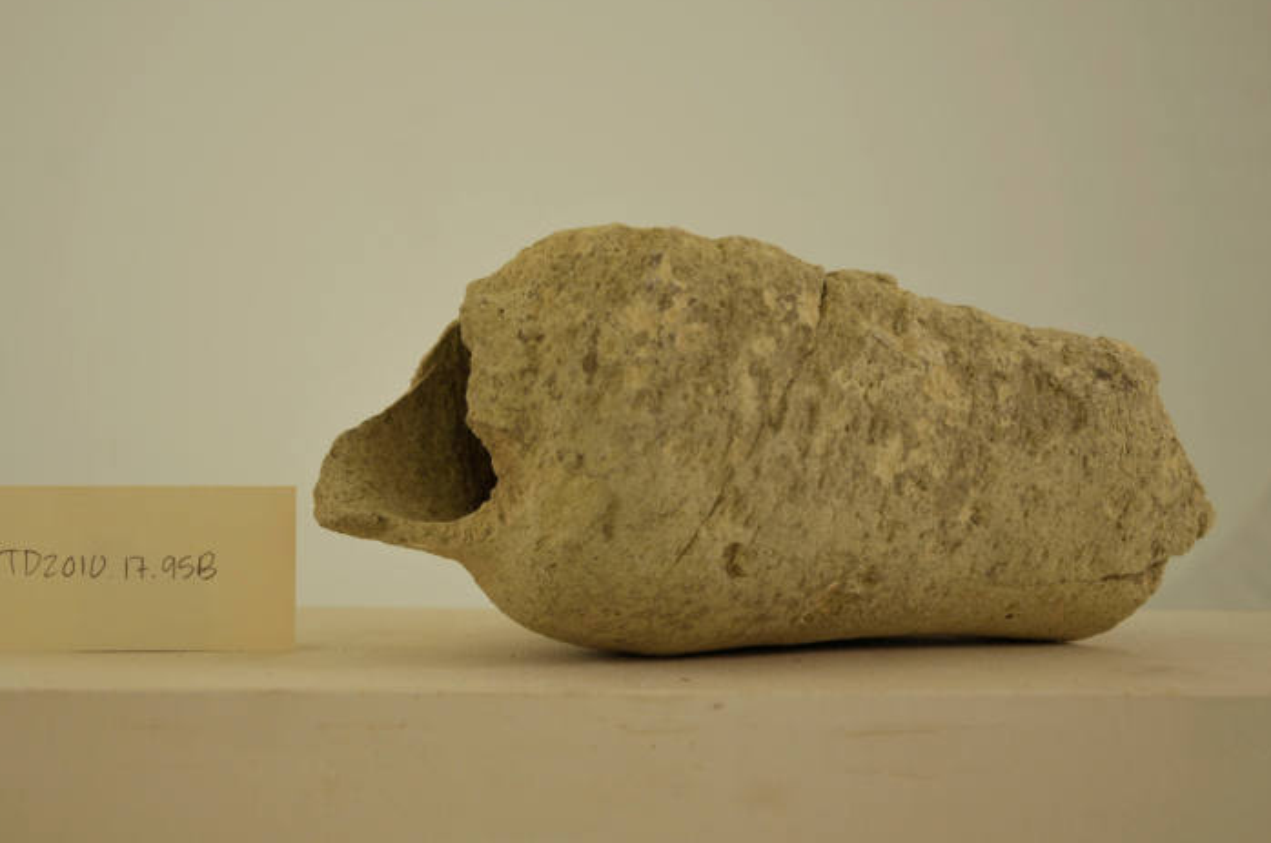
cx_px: 554
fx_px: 1939
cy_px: 412
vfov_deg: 24.5
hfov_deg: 36.2
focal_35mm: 55
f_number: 4.5
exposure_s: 1/80
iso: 200
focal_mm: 32
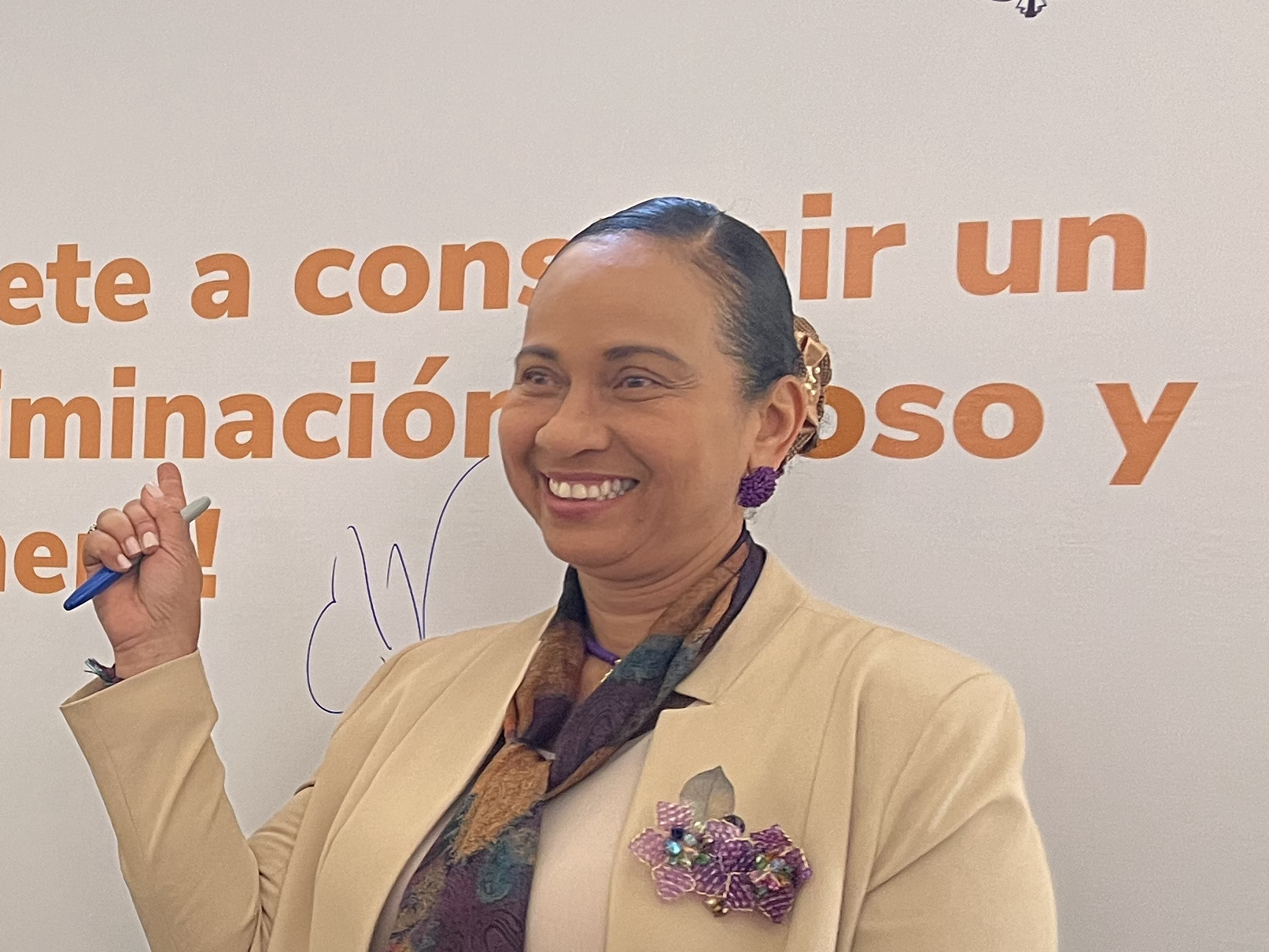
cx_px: -119
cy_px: 629
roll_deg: -1.6
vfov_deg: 22.5
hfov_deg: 27.4
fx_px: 2383
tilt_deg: -1.9
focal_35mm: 65
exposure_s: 1/60
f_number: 1.6
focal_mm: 5.1
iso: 200
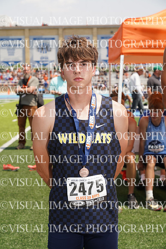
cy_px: 124
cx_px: 83
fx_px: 518
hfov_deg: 18.2
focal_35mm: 75
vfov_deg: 27.0
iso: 100
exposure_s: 1/200
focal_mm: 75
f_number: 8
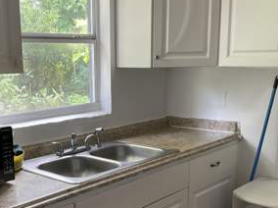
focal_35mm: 49
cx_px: 113
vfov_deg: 29.4
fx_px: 393
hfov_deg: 38.8
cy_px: 138
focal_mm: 3
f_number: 1.8
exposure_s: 1/60
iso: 50
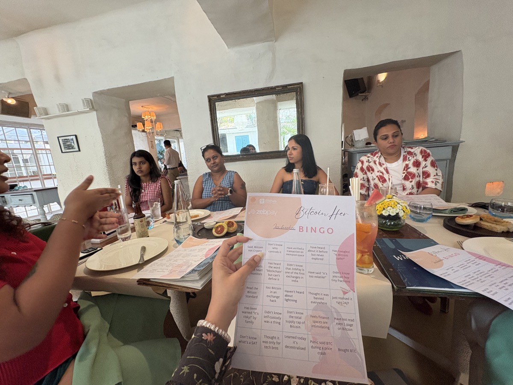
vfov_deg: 85.7
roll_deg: +5.1
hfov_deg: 102.1
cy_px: 192
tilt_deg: -9.9
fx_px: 207
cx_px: 256
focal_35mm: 14
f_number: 2.2
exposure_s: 1/50
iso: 320
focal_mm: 2.22
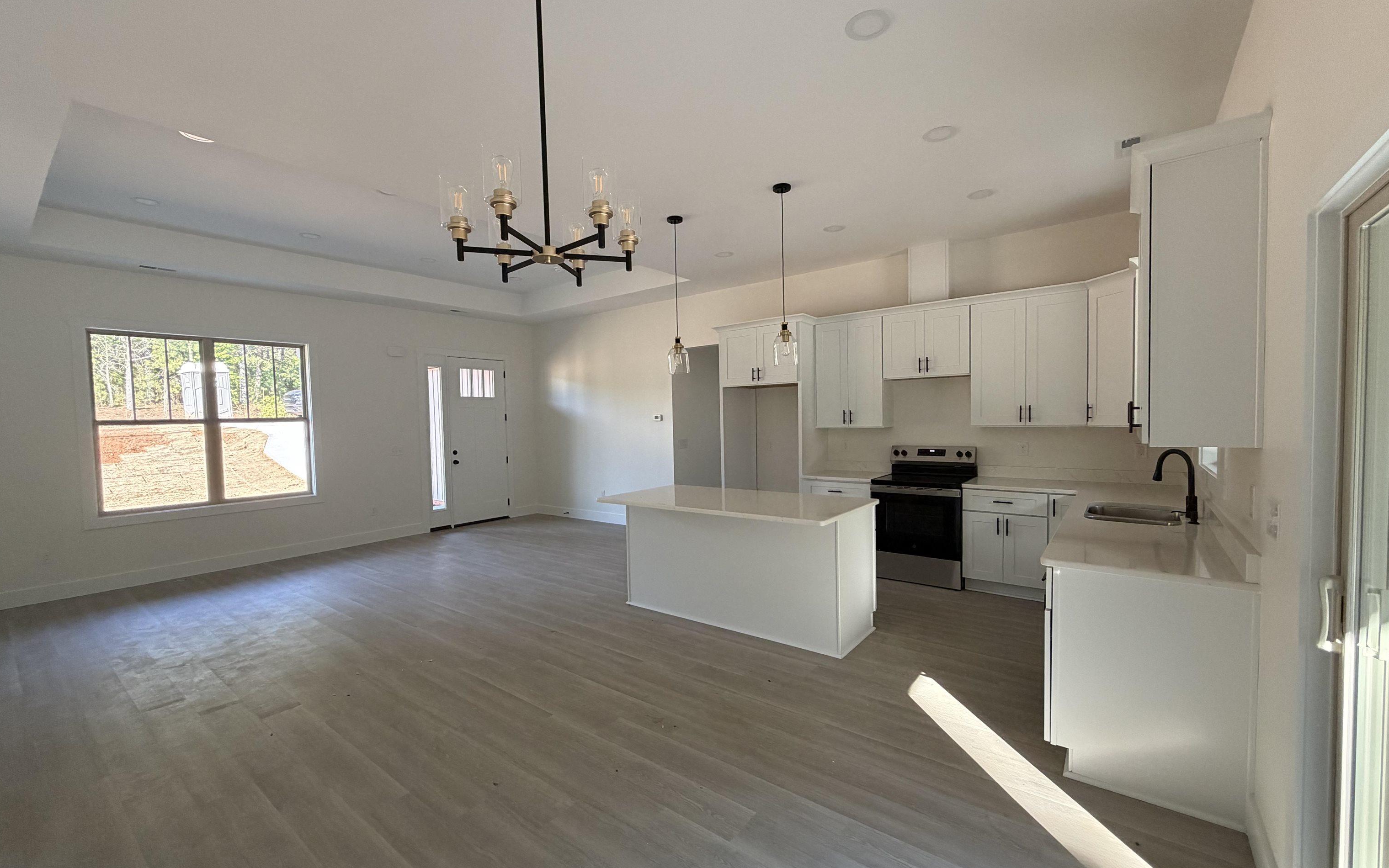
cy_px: 441
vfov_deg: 74.8
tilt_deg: -2.9
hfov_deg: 101.5
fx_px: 568
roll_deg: +1.4
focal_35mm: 15
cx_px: 697
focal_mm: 2.22
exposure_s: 1/121
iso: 250
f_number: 2.2
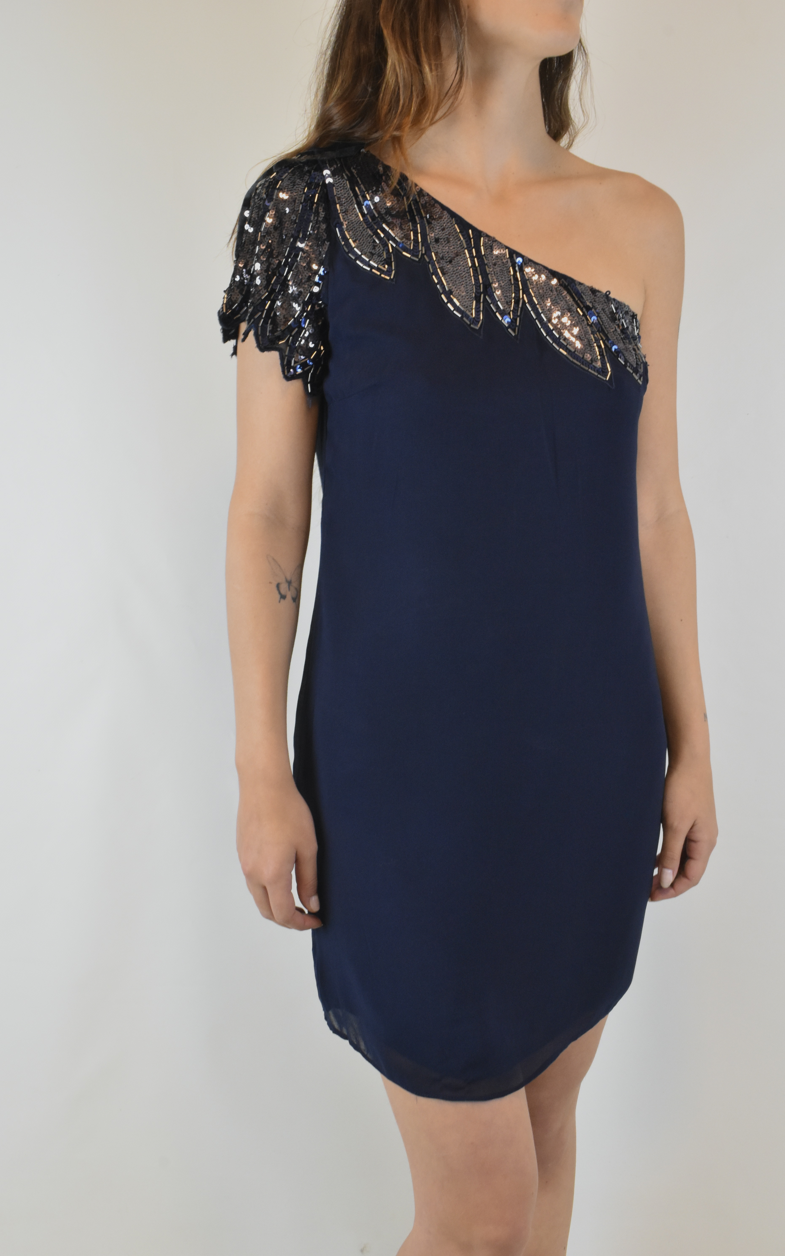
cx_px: 414
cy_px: 628
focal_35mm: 42
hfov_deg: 30.9
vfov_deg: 47.7
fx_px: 1421
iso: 1600
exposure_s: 1/25
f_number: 16
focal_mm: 27
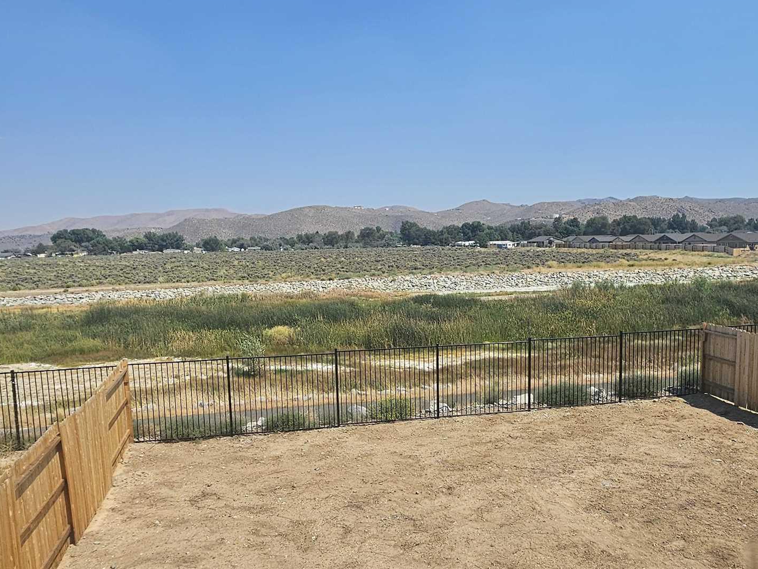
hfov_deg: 63.3
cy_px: 340
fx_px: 613
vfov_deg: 49.5
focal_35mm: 28
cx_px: 414
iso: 50
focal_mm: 2.2
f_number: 2.2
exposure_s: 1/2314
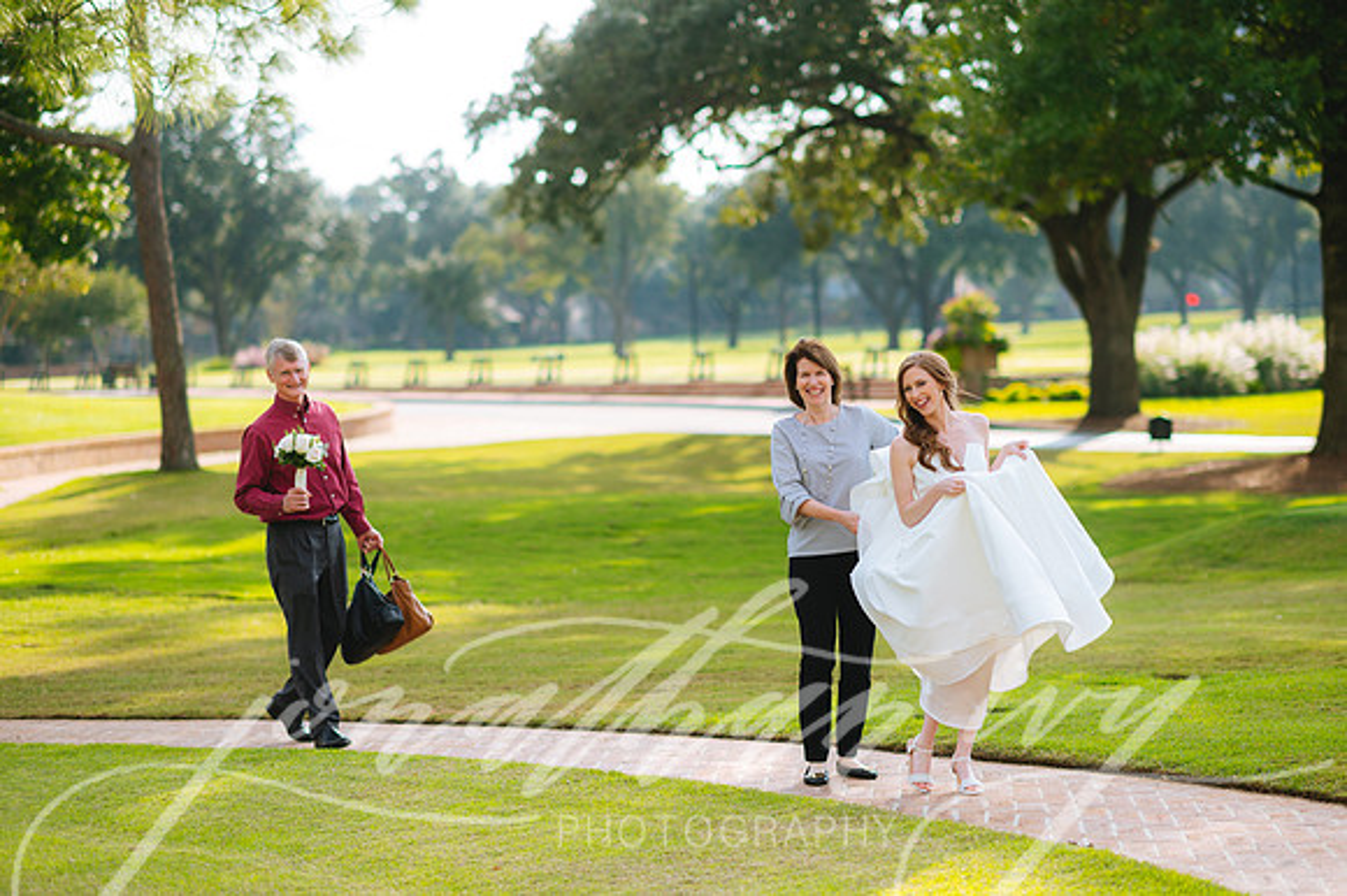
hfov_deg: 23.9
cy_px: 448
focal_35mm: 85
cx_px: 674
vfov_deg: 16.1
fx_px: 3178
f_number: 2
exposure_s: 1/2500
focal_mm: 85
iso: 100
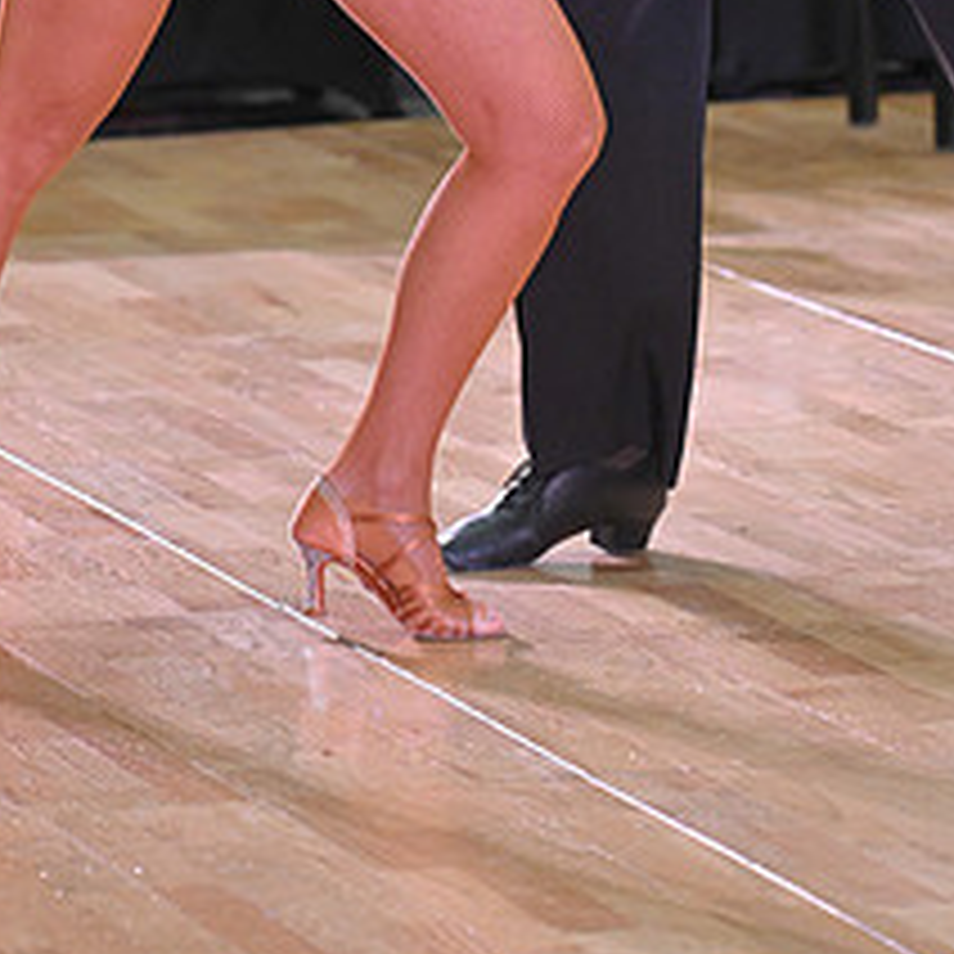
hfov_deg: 4.9
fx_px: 11225
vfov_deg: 4.8
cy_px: -234
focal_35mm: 360
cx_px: 403
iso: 3200
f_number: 4
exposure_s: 1/400
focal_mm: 155
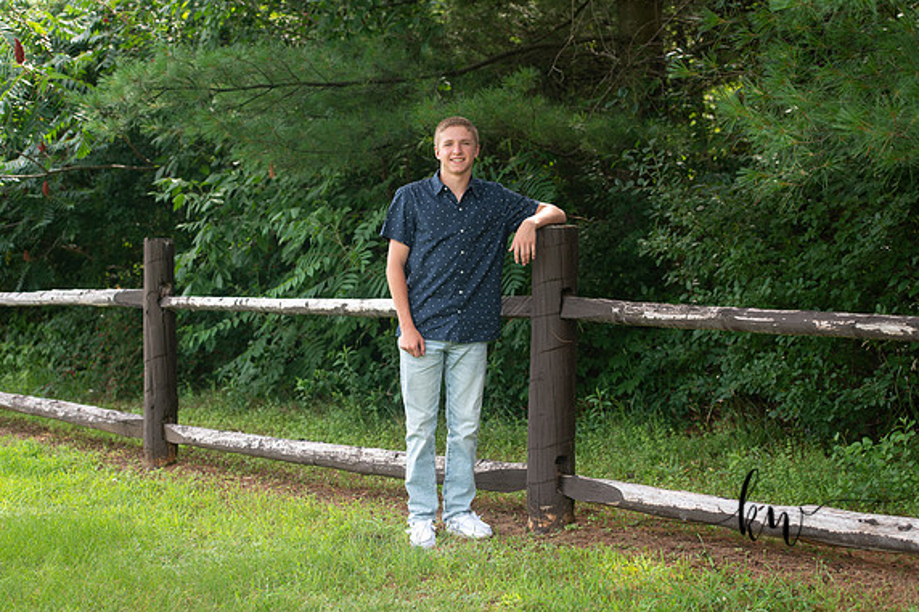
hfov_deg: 28.5
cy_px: 304
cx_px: 456
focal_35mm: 71
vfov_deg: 19.2
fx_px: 1812
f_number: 3.2
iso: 400
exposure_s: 1/320
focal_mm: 70
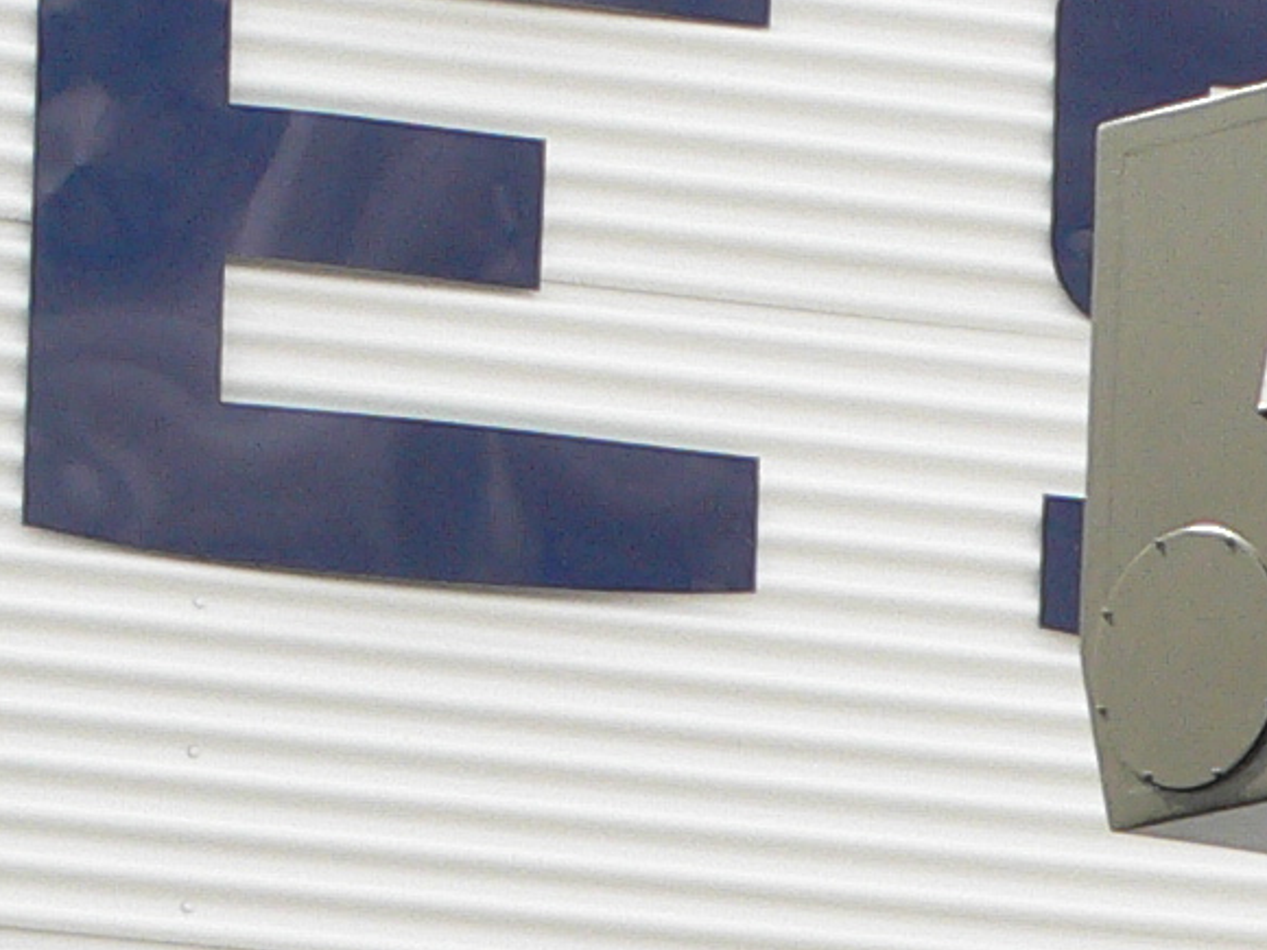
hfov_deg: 5.4
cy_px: 1570
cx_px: 2077
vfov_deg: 4.1
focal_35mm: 362
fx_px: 13250
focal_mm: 13.7
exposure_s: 1/500
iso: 100
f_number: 4
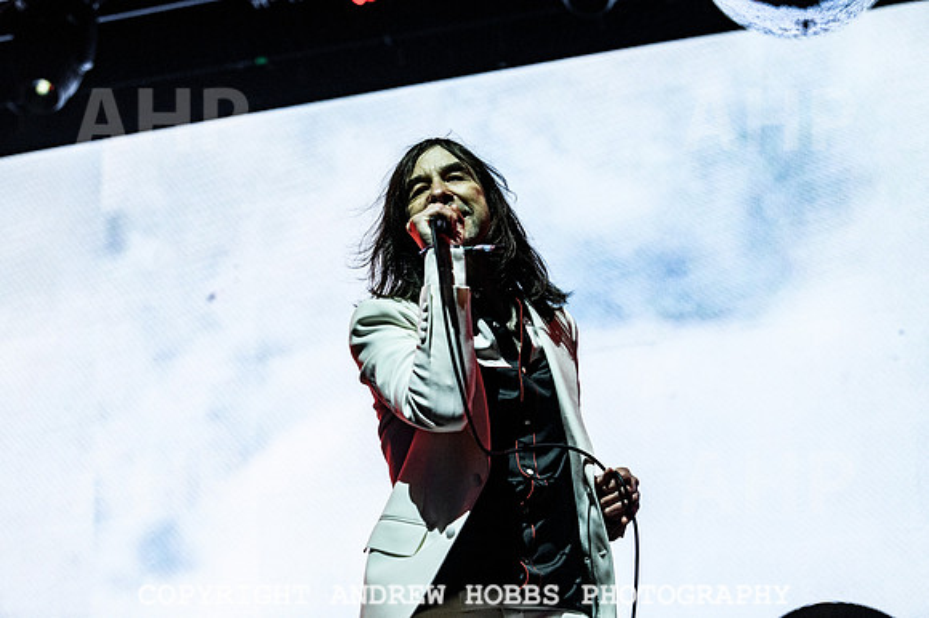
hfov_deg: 20.8
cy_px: 309
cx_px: 464
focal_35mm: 98
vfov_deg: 13.9
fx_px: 2529
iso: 3200
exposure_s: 1/2000
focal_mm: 98
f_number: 7.1
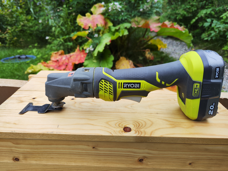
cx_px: 114
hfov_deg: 73.9
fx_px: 151
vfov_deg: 58.9
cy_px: 86
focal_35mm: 23
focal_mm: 7.01
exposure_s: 1/146
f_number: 1.69
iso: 50
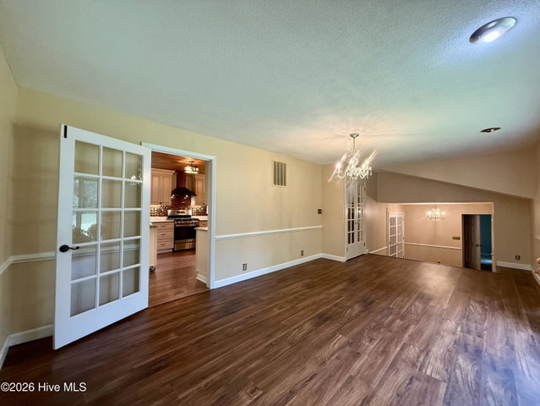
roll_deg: -0.7
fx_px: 219
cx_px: 270
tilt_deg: +2.3
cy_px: 203
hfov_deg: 102.0
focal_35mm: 14
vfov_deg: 85.7
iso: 250
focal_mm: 2.22
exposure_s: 1/60
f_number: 2.2
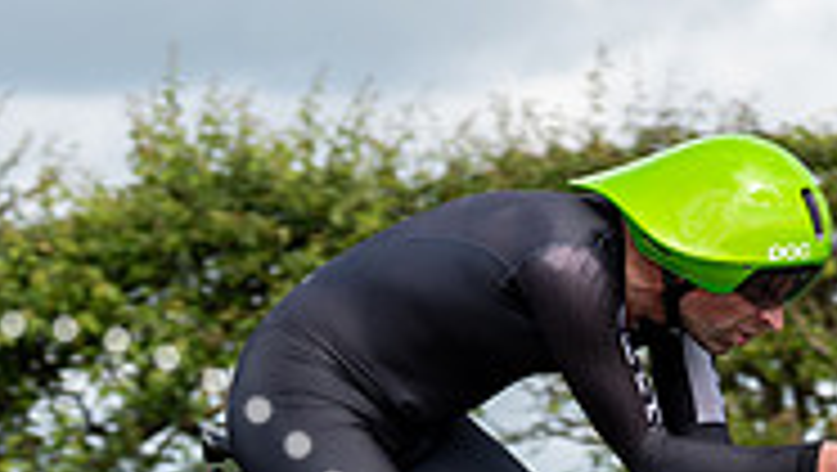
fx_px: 5220
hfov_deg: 9.1
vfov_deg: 5.2
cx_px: 711
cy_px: 506
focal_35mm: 235
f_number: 3.5
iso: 160
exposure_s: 1/1000
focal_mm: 70
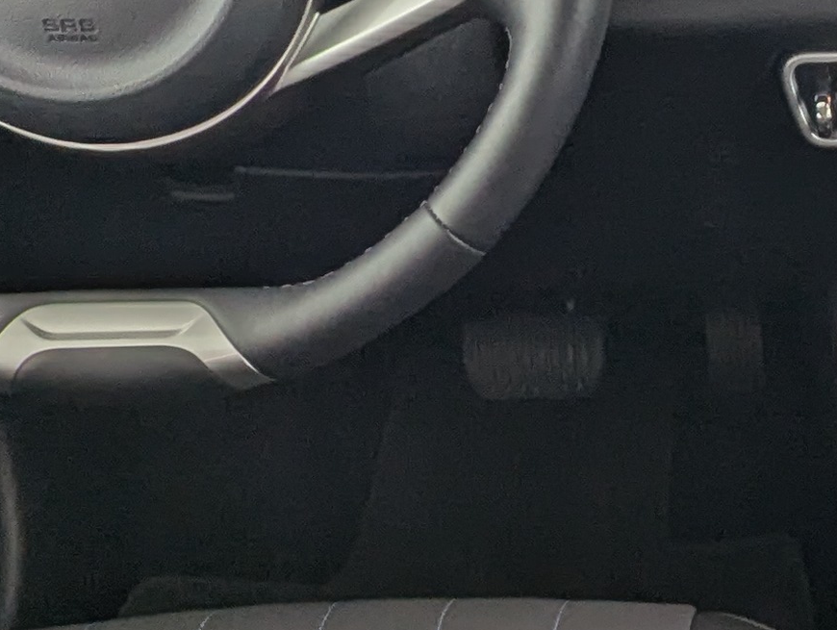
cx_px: 1066
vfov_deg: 19.4
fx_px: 1816
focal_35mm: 75
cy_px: 521
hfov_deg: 23.2
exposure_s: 1/42.2
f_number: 2.2
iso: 64
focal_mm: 2.35
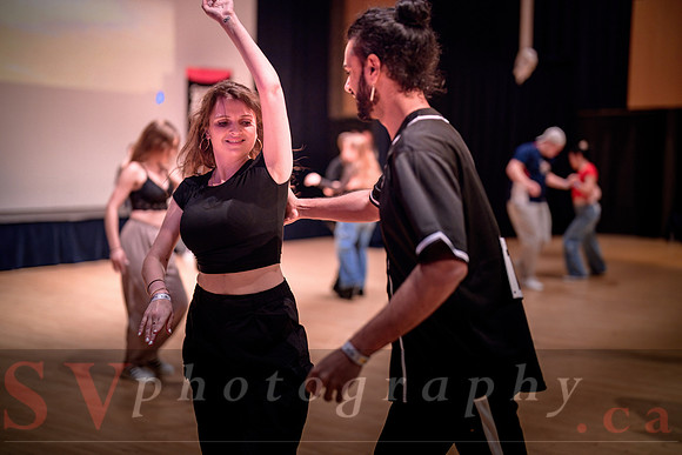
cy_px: 228
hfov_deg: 39.6
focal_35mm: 50
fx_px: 947
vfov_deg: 27.0
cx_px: 341
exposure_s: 1/250
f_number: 1.4
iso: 1600
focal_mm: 50
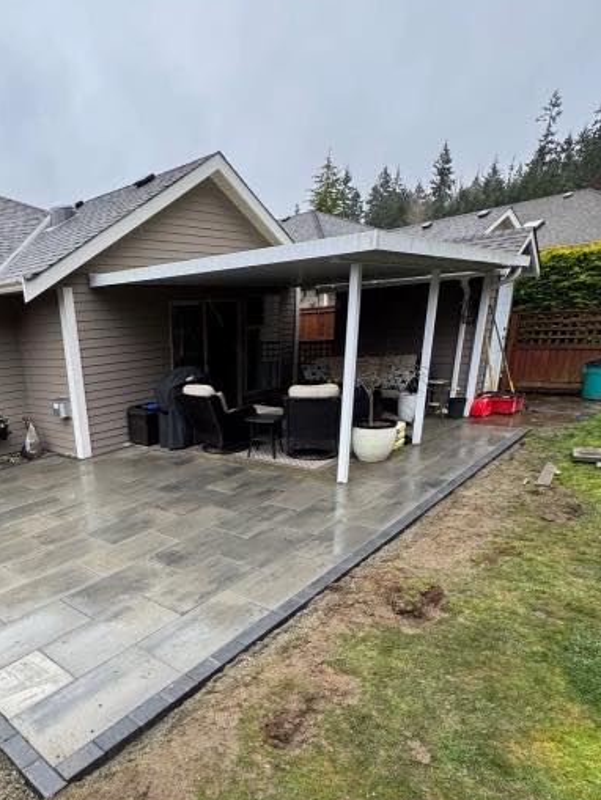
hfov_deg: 58.6
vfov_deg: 74.6
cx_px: 167
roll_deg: +3.0
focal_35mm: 22
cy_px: 516
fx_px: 509
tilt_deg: -18.4
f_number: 2.2
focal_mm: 2.22
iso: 40
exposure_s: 1/158
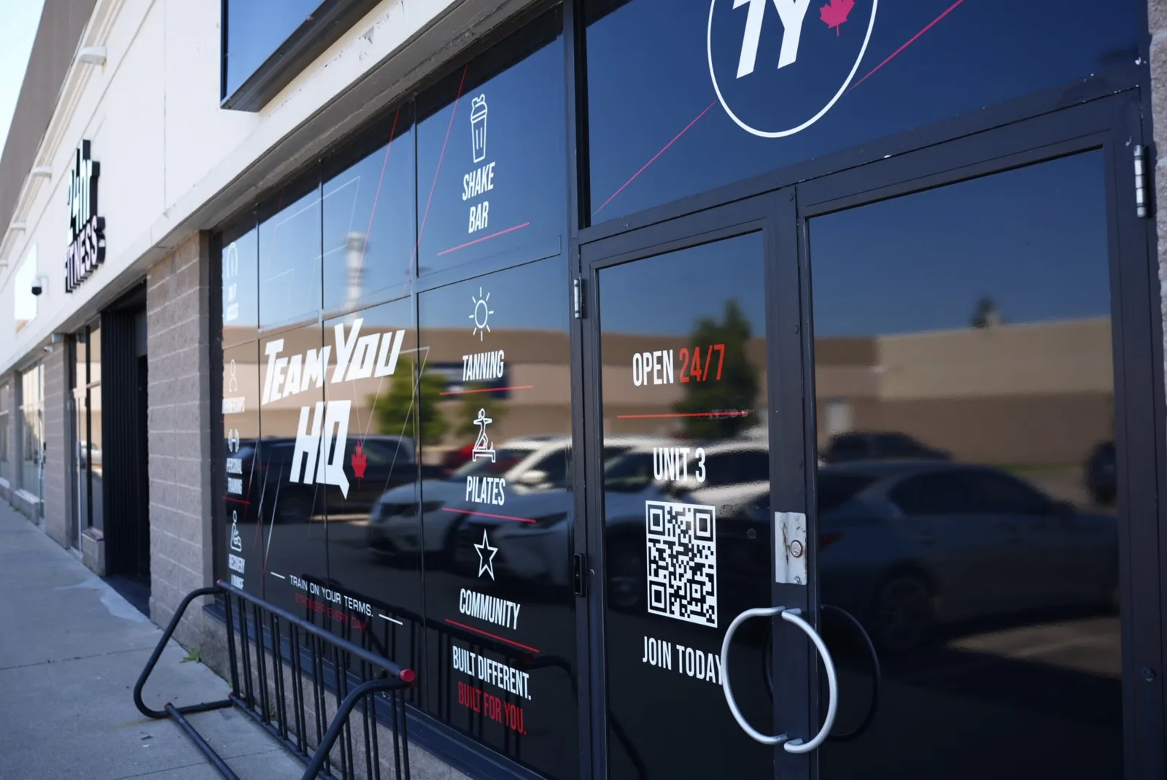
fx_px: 1135
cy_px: 390
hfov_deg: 54.4
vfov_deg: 37.9
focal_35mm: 35
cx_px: 584
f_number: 4
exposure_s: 1/160
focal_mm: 35
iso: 100
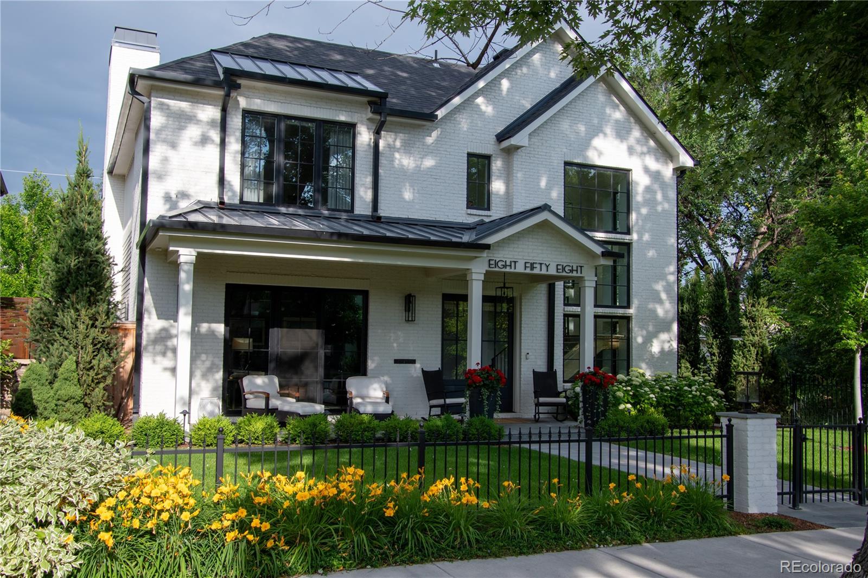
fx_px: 820
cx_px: 434
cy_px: 289
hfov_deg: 55.8
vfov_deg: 38.9
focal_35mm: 34
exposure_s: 1/250
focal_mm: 23
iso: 140
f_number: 8
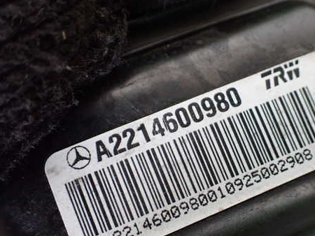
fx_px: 364
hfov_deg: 46.4
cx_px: 195
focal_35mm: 40
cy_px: 137
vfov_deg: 35.9
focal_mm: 5.4
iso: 800
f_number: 2.3
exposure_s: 1/100
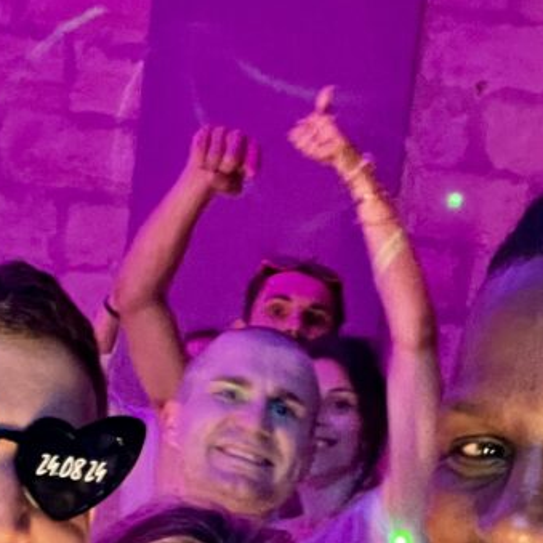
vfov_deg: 20.9
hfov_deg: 21.6
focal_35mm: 80
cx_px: 184
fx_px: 1420
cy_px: 546
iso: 800
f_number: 2.2
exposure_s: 1/15
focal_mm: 2.71
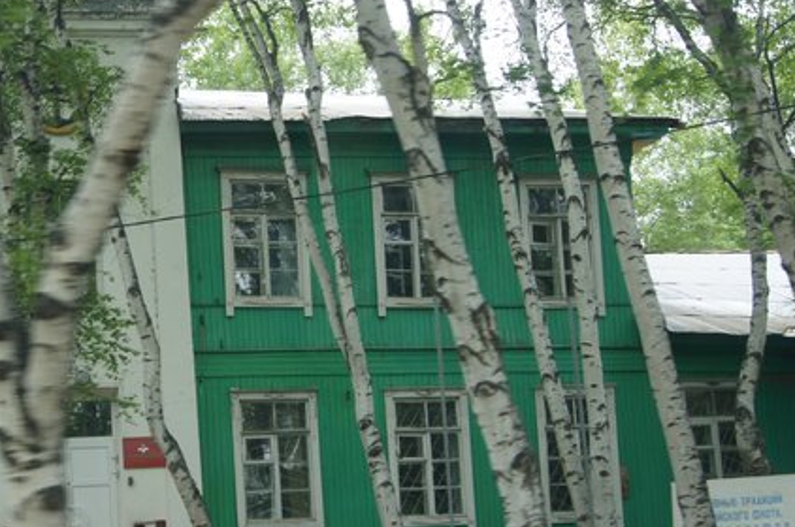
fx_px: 1632
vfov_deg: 18.3
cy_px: 371
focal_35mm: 74
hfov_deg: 26.9
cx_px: 179
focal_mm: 26
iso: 200
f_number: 8
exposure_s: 1/80
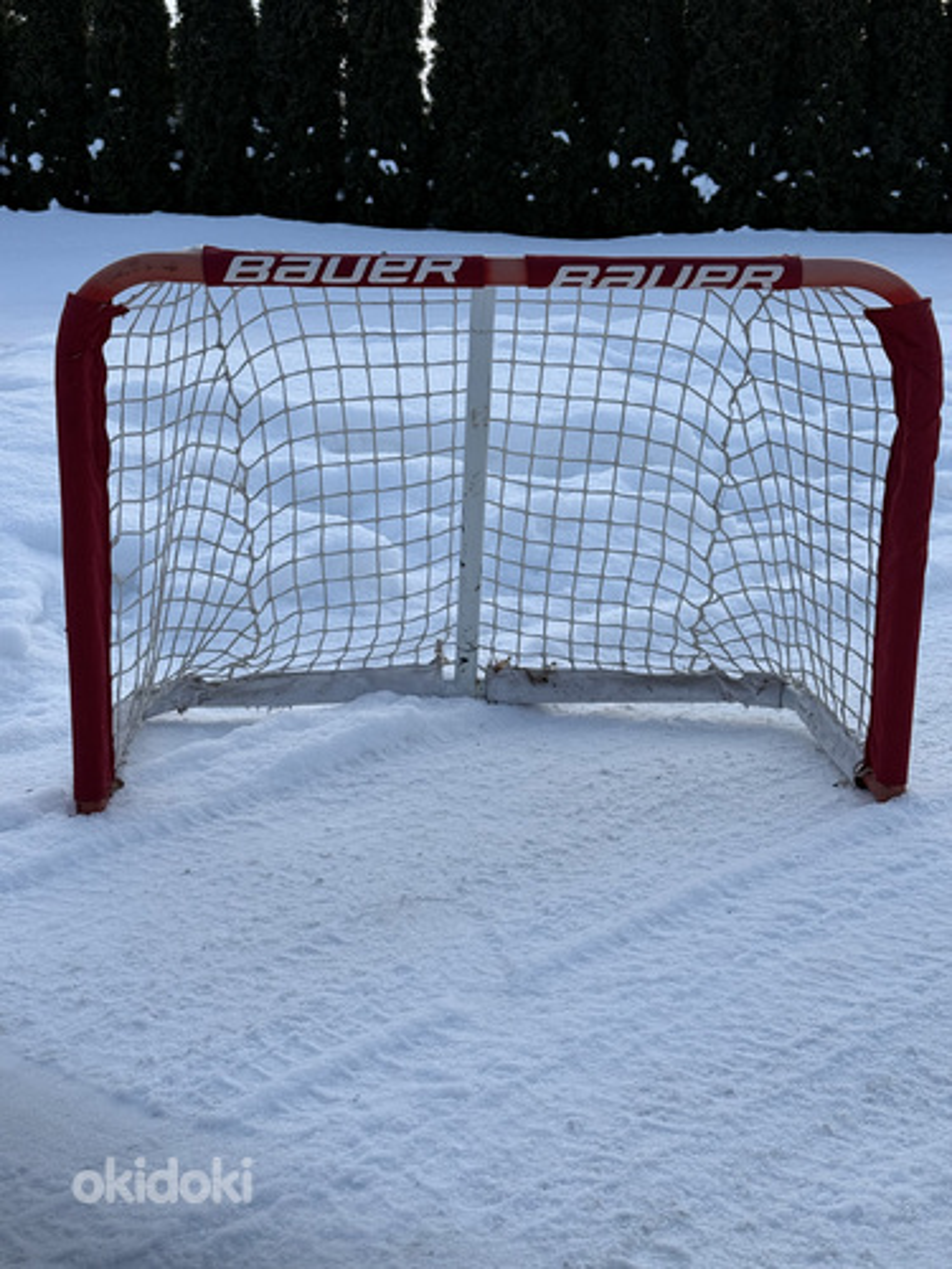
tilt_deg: -10.1
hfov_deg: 30.3
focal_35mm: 48
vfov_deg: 39.7
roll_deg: +0.5
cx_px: 476
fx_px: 1760
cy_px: 634
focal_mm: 6.76
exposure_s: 1/2415
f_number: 1.78
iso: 80
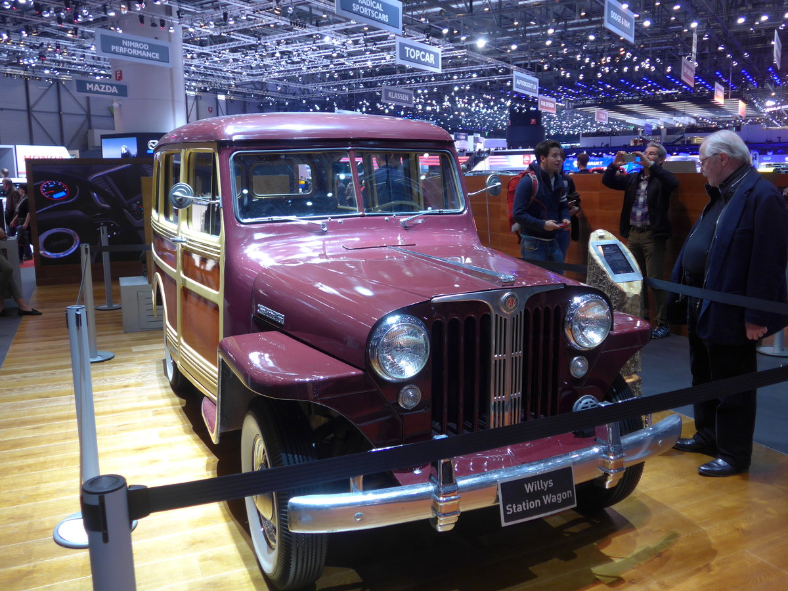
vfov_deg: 48.2
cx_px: 394
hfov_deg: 61.7
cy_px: 296
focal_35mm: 29
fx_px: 660
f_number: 2
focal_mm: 6
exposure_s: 1/60
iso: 125
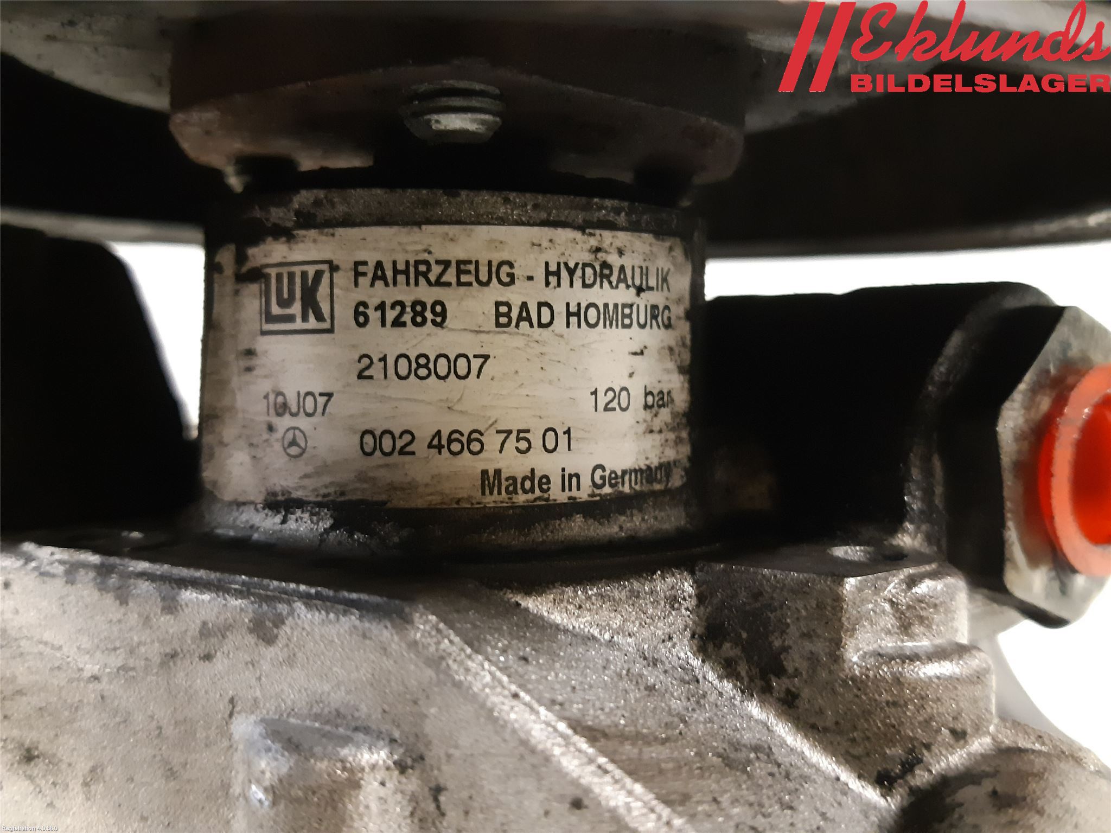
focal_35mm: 26
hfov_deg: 67.3
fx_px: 834
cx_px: 556
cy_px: 416
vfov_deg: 53.1
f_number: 1.7
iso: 640
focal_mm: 3.93
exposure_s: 1/20
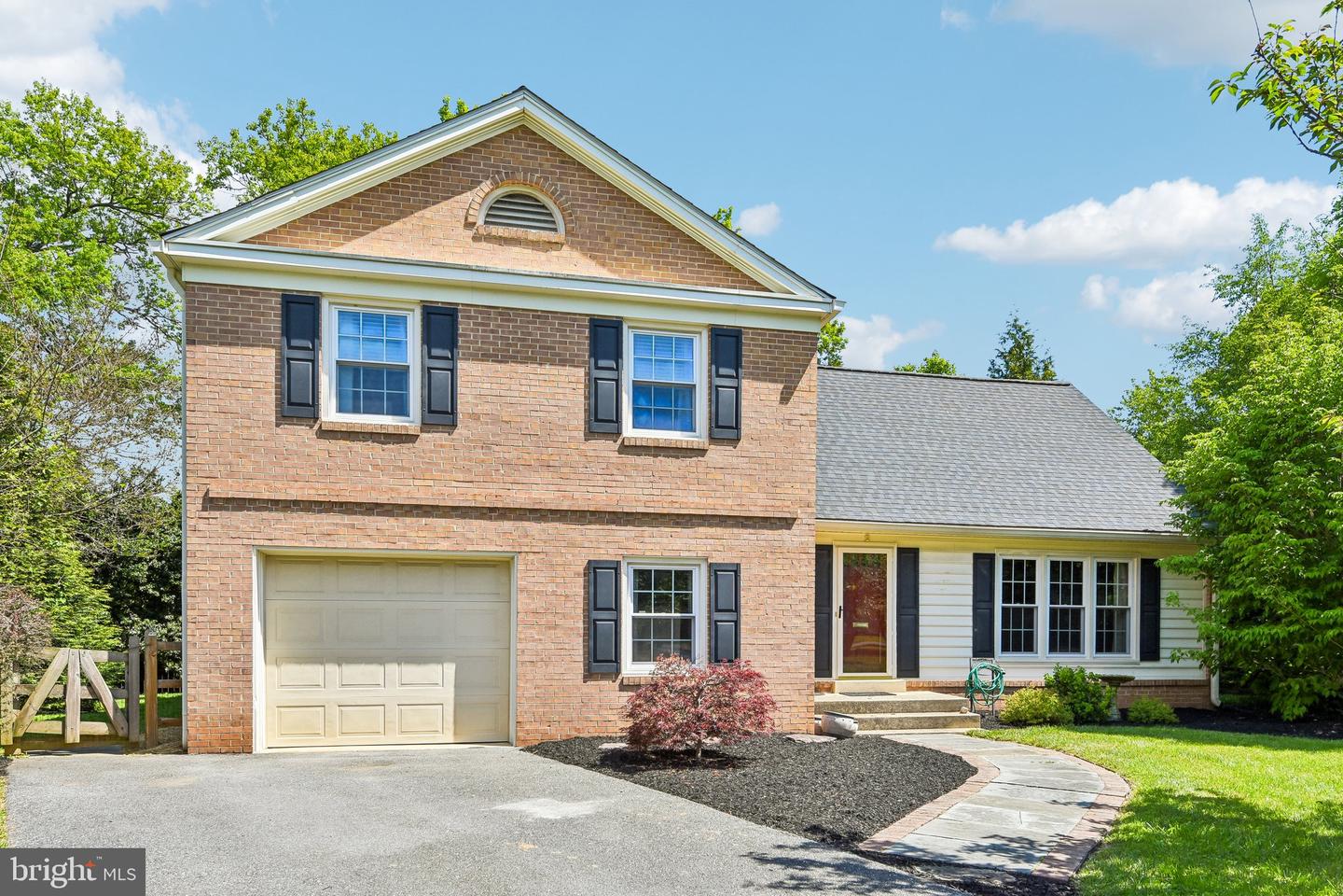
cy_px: 448
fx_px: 858
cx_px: 672
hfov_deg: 76.1
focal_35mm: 23
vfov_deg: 55.1
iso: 400
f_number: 8
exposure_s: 1/1000
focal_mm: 23
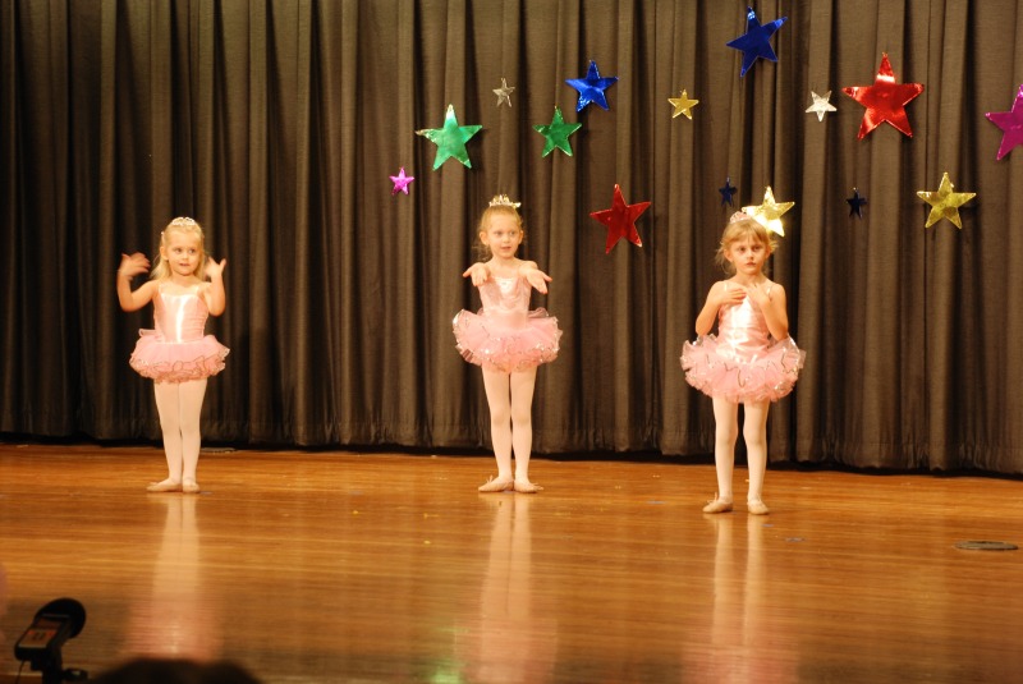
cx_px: 512
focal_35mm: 99
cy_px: 342
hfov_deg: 20.6
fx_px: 2816
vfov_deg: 13.9
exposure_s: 1/40
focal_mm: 66
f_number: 5.3
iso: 400
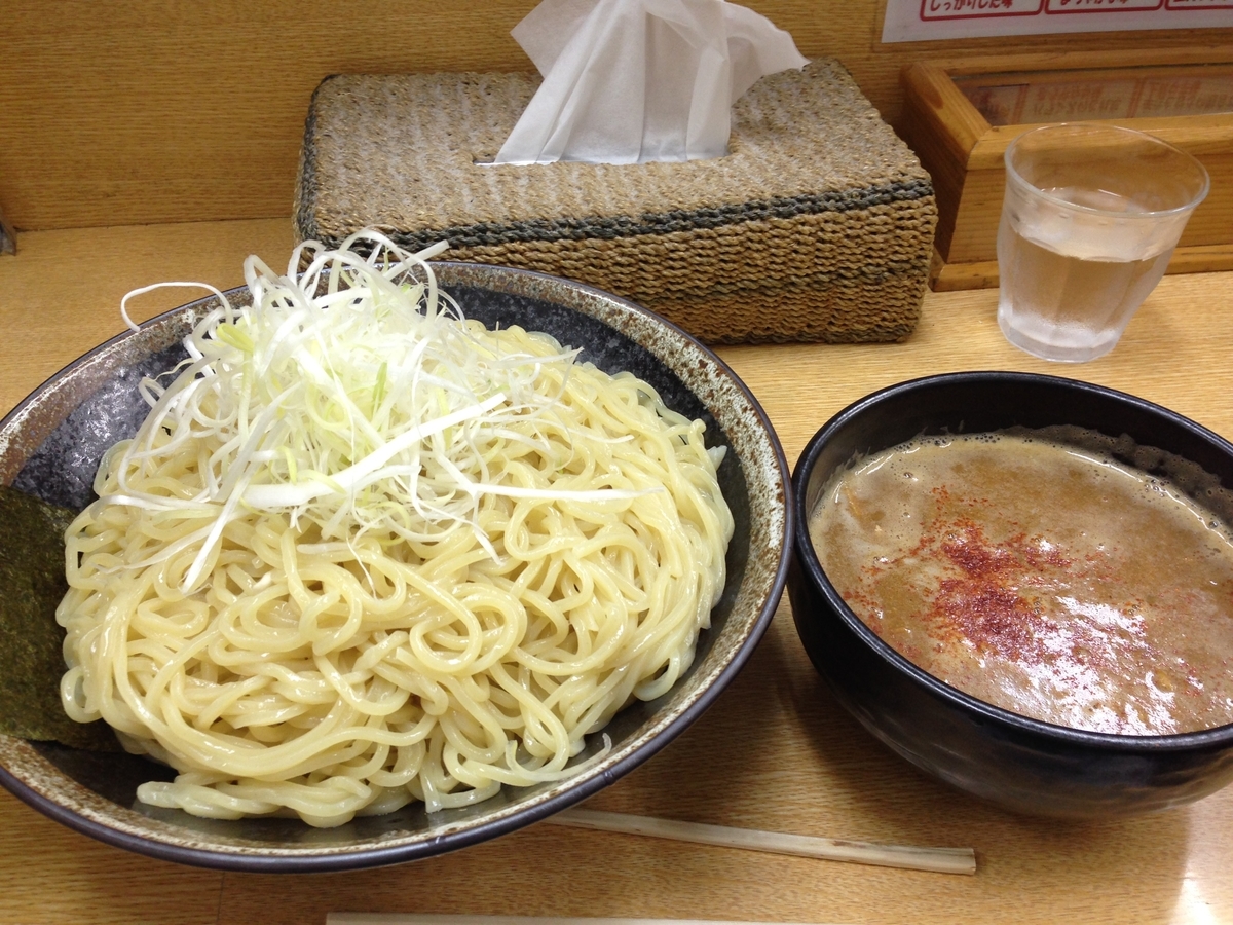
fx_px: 1175
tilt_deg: -38.3
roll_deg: +1.6
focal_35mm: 33
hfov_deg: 55.4
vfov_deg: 42.9
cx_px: 616
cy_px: 462
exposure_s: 1/20
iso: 80
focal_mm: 4.12
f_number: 2.4
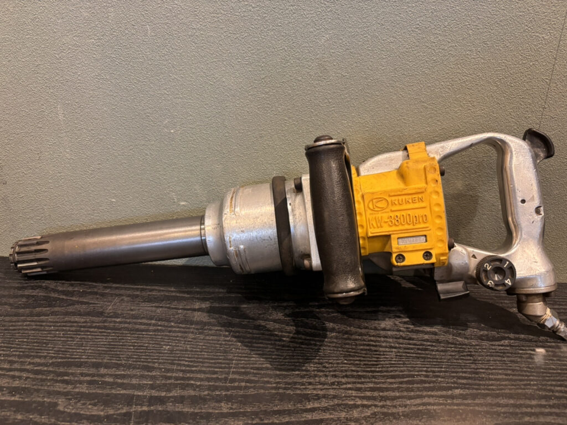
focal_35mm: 26
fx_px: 426
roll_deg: -2.3
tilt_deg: -19.6
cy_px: 212
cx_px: 284
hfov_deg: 67.3
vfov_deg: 53.1
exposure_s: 1/50
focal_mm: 5.96
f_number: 1.6
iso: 500
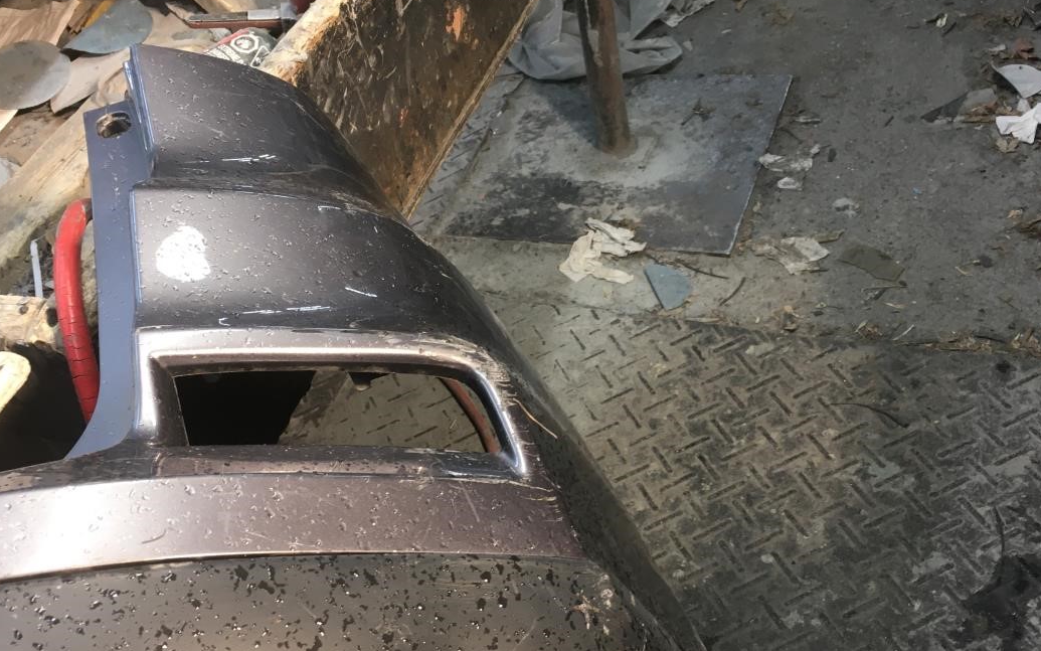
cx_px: 522
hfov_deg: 51.5
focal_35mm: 38
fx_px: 1078
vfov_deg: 33.4
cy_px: 403
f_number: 2.2
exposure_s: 1/30
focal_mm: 4.15
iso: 50
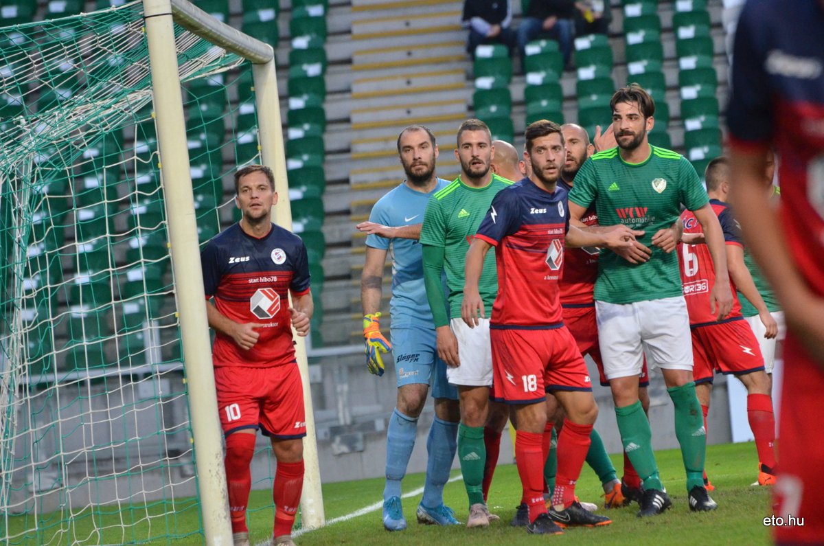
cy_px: 273
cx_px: 412
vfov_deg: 4.0
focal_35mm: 345
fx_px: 7881
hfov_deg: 6.0
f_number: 5.3
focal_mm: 230
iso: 2500
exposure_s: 1/640
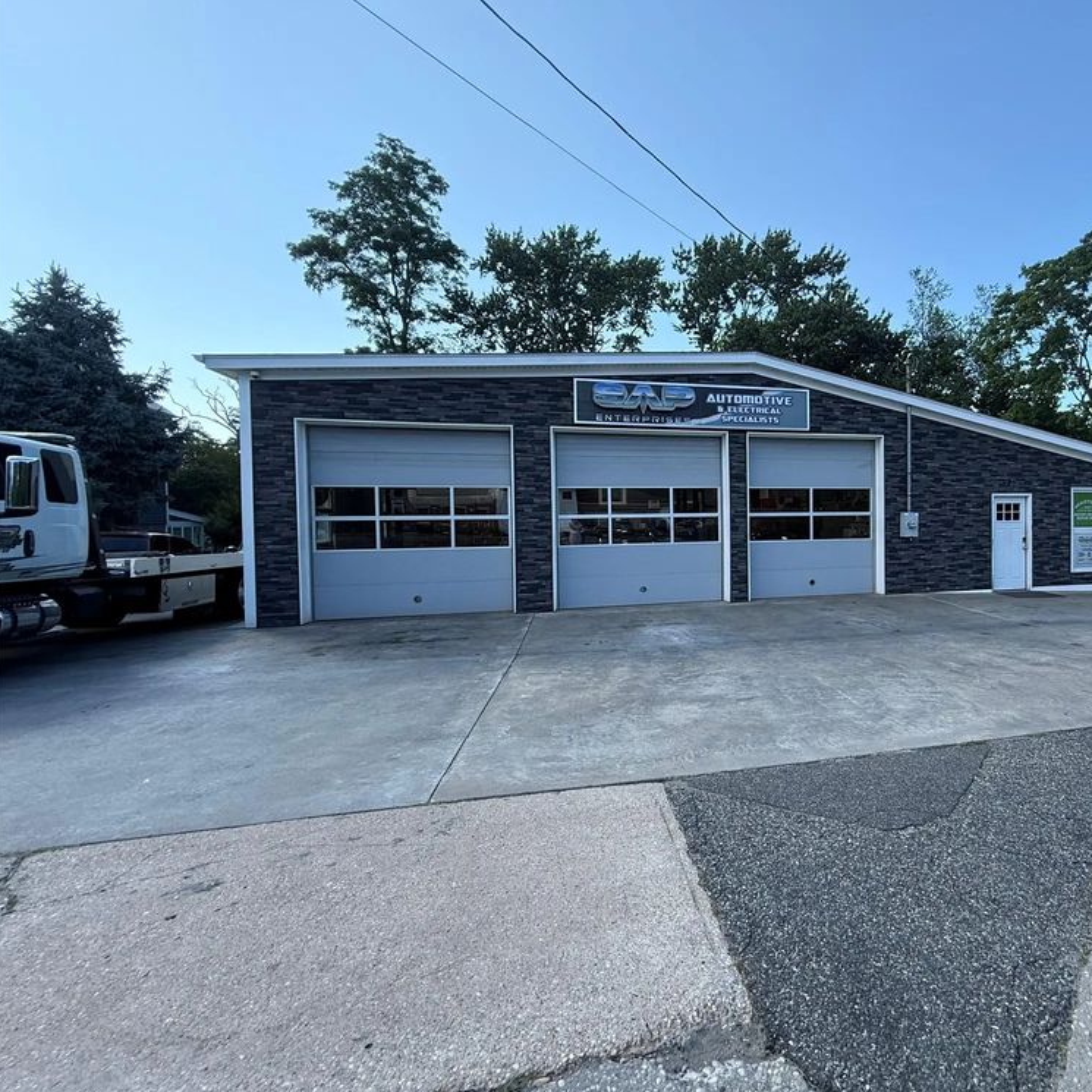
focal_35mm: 17
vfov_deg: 84.0
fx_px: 607
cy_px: 535
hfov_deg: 80.6
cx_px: 745
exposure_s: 1/564
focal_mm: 2.22
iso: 64
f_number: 2.2
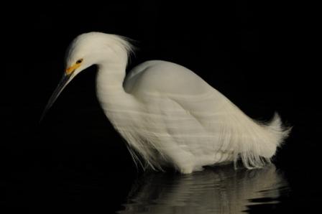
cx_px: 161
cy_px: 107
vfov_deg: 2.3
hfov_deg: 3.4
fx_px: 5363
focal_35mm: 600
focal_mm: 400
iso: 200
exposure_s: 1/1600
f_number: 5.6
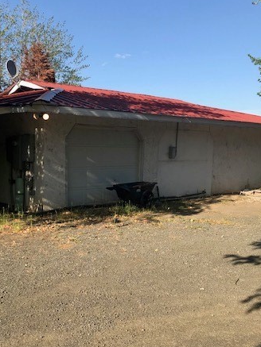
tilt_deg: -9.7
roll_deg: -1.6
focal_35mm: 41
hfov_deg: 35.0
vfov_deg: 45.5
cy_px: 211
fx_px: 412
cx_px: 99
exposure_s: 1/1497
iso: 20
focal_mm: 3.99
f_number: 1.8
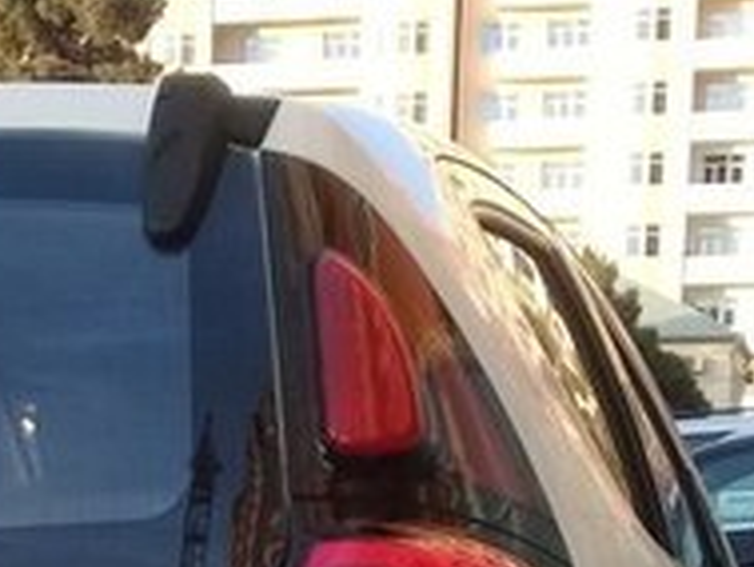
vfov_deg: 12.9
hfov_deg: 17.9
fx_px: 2354
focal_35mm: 108
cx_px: 44
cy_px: 868
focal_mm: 3.3
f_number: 2.2
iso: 64
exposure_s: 1/100
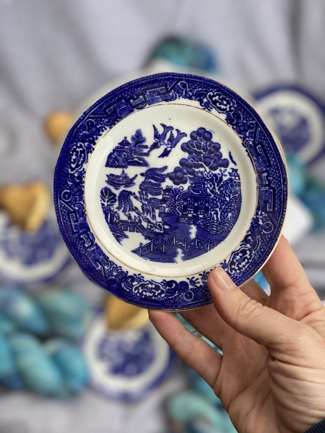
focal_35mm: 52
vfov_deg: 36.8
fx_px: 651
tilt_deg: -78.0
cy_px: 216
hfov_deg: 28.0
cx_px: 162
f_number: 2
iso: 125
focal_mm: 6
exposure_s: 1/122
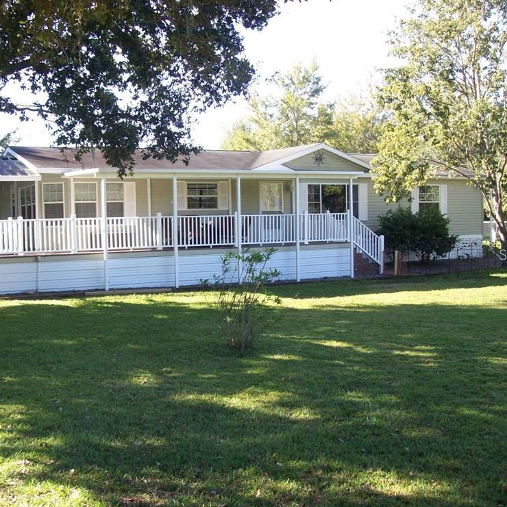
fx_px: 729
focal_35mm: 44
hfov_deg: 38.2
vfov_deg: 38.3
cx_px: 213
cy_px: 255
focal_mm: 6
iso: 80
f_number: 2.7
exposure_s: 1/210
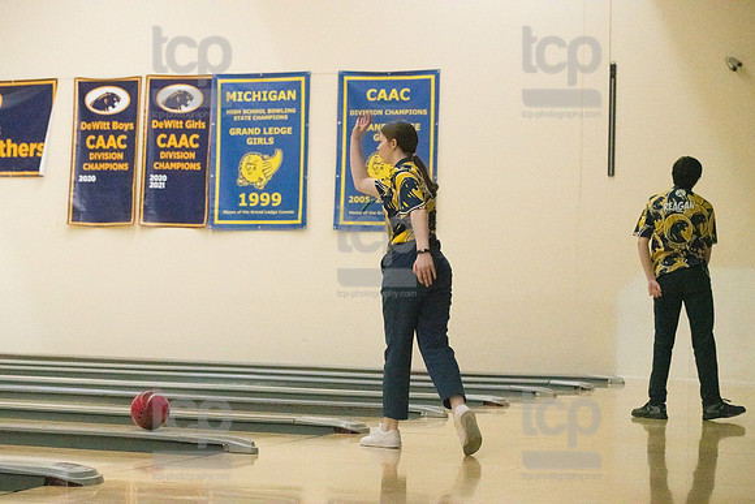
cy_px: 252
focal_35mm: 82
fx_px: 1720
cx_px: 378
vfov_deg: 16.7
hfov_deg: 24.8
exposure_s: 1/1250
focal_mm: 82
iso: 10000
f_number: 4.5
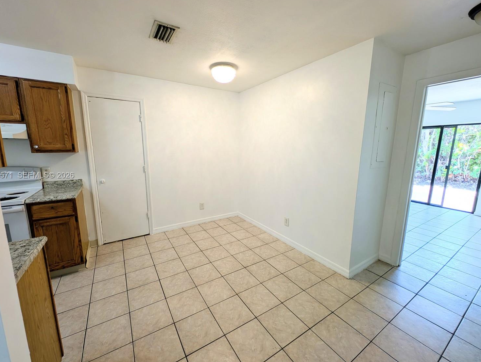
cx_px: 233
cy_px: 176
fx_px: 181
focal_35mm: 13
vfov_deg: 90.0
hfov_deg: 106.1
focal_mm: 2.23
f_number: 1.95
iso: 51
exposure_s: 1/120
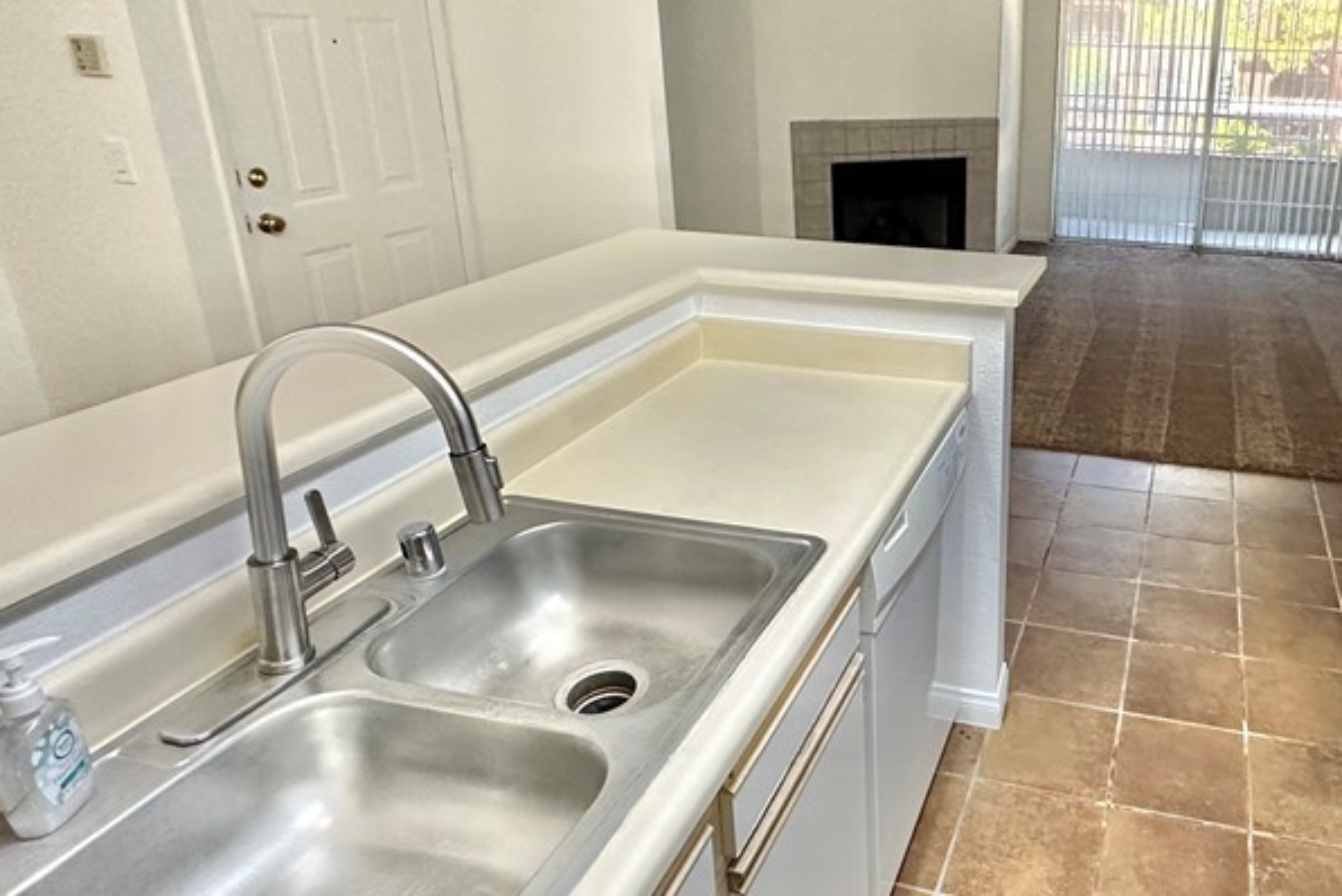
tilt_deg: -18.4
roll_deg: -2.1
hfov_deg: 67.3
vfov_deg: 50.9
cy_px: 344
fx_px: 932
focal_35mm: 25
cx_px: 995
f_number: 2.2
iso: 250
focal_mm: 2.22
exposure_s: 1/120
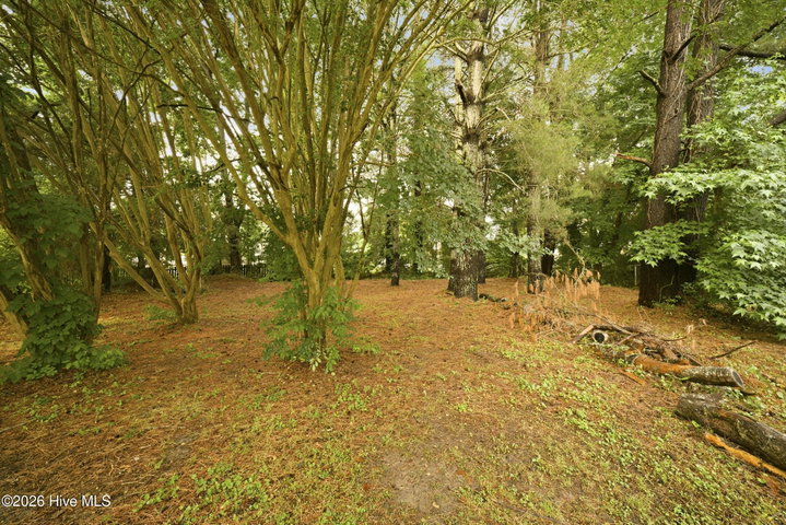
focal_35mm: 12
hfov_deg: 112.6
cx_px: 393
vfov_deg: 90.1
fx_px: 262
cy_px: 262
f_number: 8
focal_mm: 12
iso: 250
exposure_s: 1/13
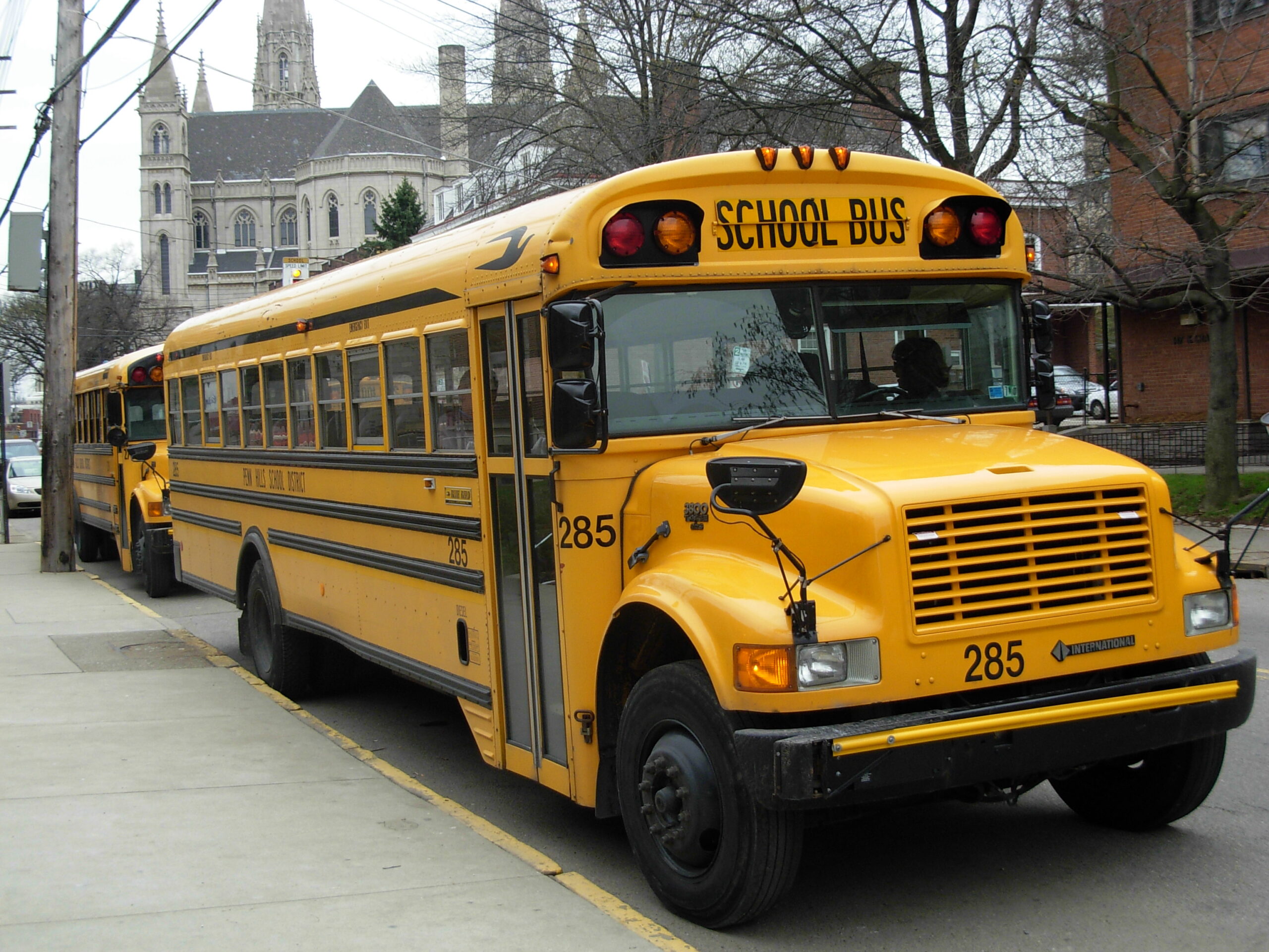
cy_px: 476
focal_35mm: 52
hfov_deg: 36.8
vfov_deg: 28.0
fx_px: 1906
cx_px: 634
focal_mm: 8.5
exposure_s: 1/181
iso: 79
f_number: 3.2
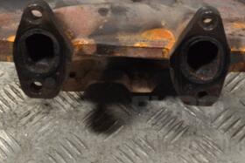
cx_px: 116
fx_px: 613
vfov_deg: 14.9
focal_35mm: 90
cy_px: -7
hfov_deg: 22.6
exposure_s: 1/30
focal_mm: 28
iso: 140
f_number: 4.5
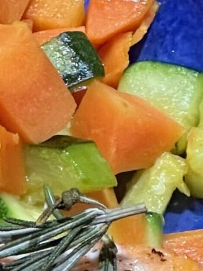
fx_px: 3301
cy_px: 54
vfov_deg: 4.7
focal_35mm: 422
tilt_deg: -50.8
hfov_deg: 3.5
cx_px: -236
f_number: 2.8
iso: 250
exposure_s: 1/100
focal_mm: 9
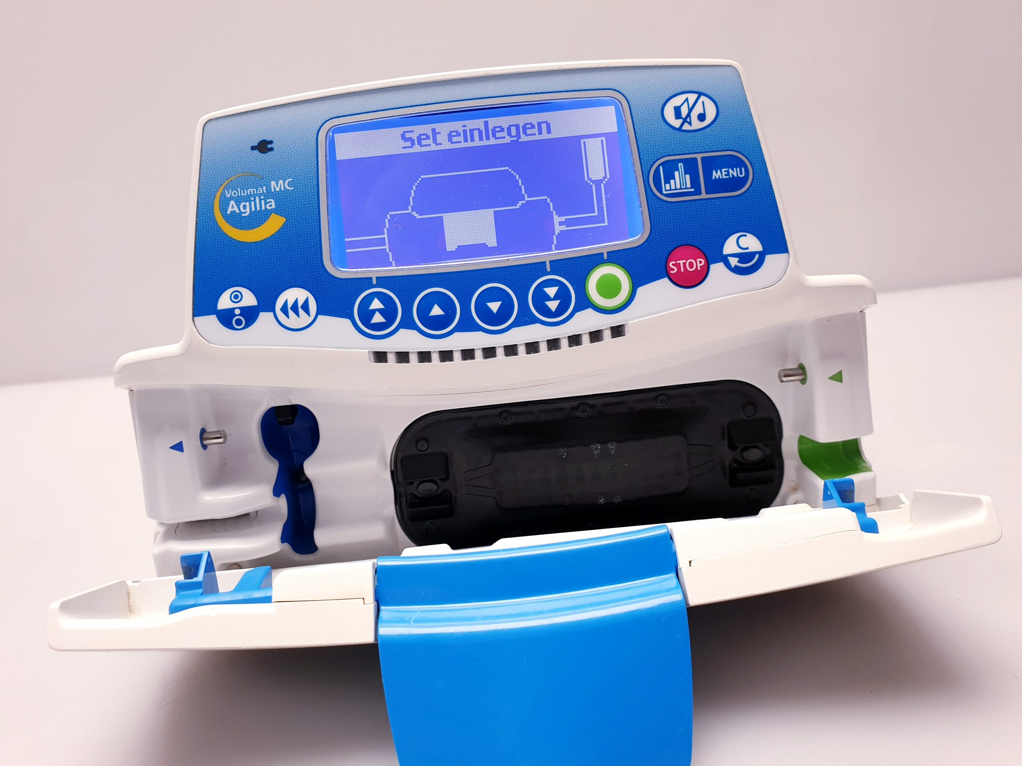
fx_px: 768
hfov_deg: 67.3
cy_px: 383
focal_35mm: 26
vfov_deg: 53.1
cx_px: 511
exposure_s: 1/100
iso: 64
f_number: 2.4
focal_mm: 4.3
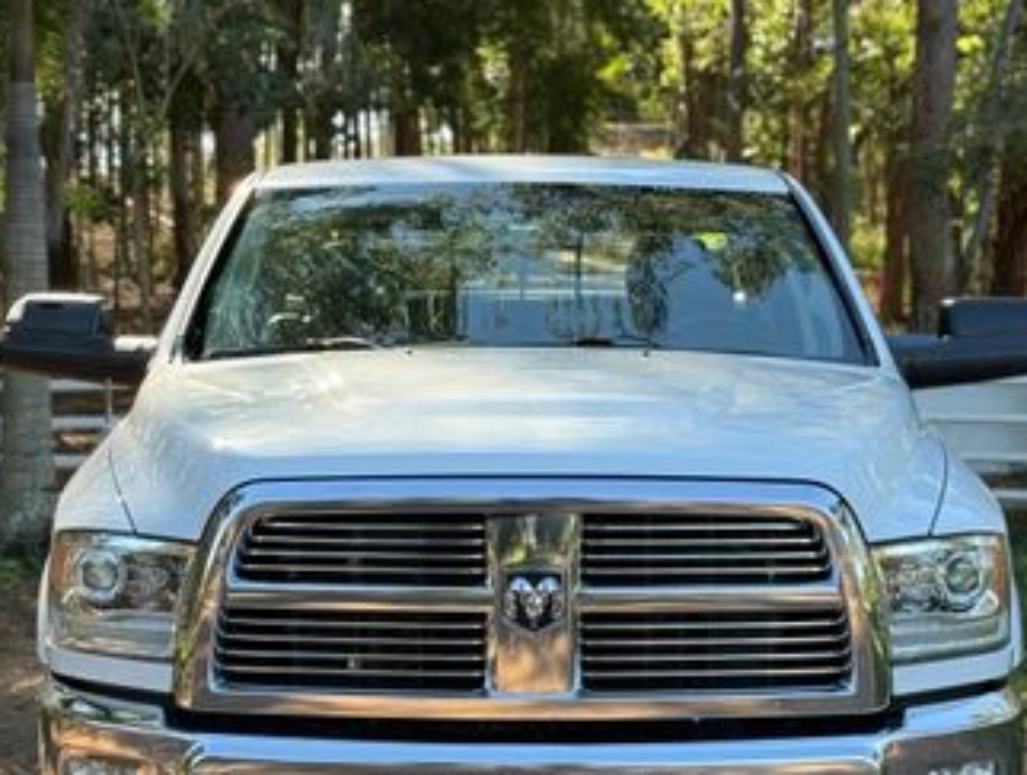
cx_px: 529
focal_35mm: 70
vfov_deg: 21.0
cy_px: 491
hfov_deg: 27.7
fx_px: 2081
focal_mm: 6.76
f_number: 1.78
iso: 80
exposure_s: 1/620
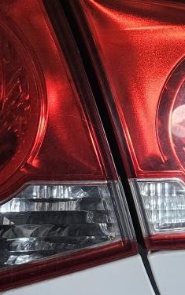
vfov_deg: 24.8
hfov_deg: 15.7
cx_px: 68
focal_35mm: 83
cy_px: 191
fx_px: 670
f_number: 1.8
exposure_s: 1/120
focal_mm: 5.4
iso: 640
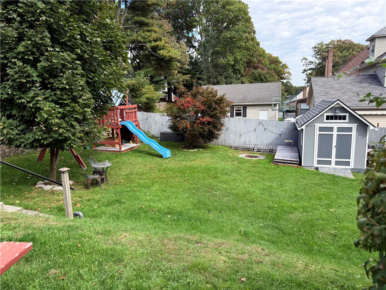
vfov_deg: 56.8
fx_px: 268
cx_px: 193
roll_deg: +1.2
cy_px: 145
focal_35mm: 24
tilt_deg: -10.5
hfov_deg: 71.6
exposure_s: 1/1156
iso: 100
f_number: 1.78
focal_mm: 6.76
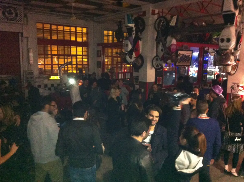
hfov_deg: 52.7
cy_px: 91
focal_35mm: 35
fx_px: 246
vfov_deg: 40.6
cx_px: 122
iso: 1000
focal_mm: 3.85
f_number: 2.8
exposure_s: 1/15
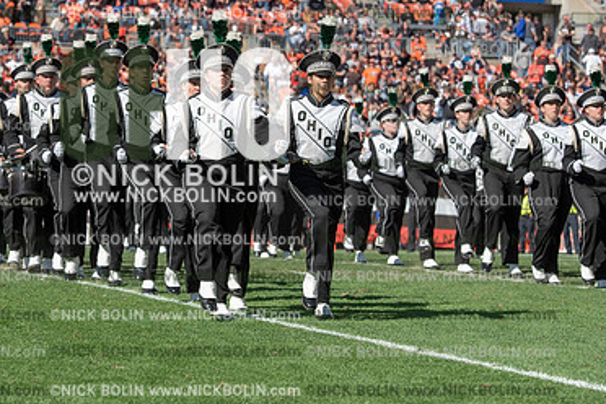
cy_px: 126
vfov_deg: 9.0
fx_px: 2575
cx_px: 174
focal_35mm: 153
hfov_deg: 13.4
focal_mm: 98
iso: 400
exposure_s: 1/2500
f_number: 5
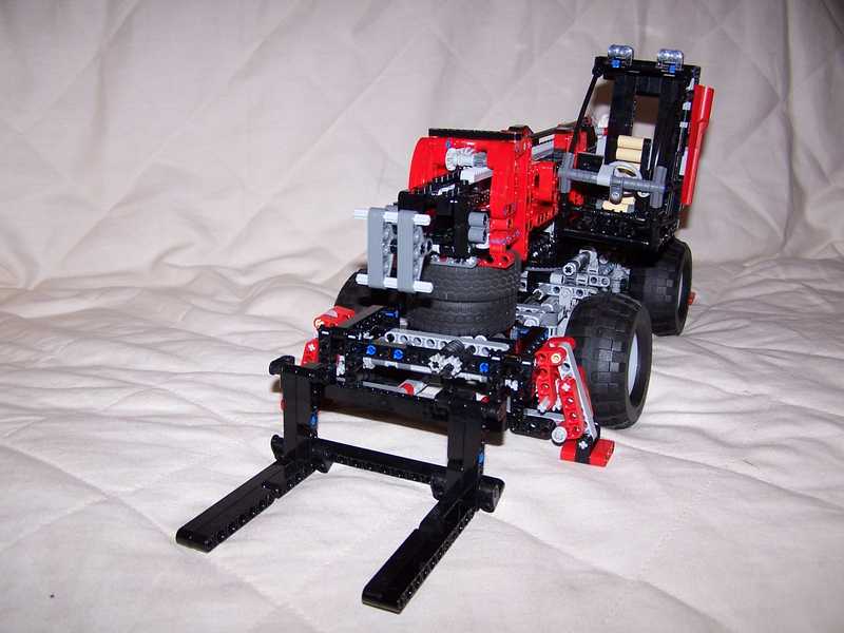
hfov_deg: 49.0
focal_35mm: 38
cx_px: 422
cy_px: 316
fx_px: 927
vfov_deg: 37.7
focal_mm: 6.3
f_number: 2.8
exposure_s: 1/60
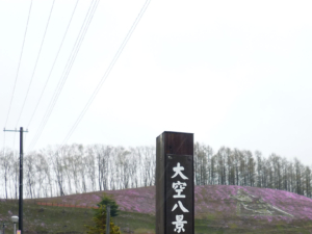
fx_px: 595
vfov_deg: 21.6
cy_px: 225
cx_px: 201
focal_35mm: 66
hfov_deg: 29.2
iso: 100
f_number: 2.8
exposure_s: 1/200
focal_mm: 5.5
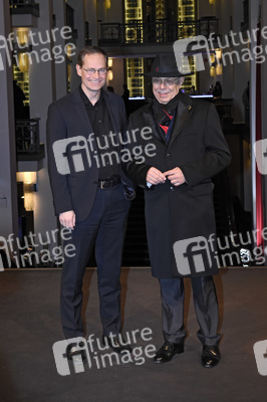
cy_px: 201
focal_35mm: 57
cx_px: 134
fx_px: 635
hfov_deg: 23.7
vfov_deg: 35.1
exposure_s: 1/125
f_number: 6.3
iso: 1600
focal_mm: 38
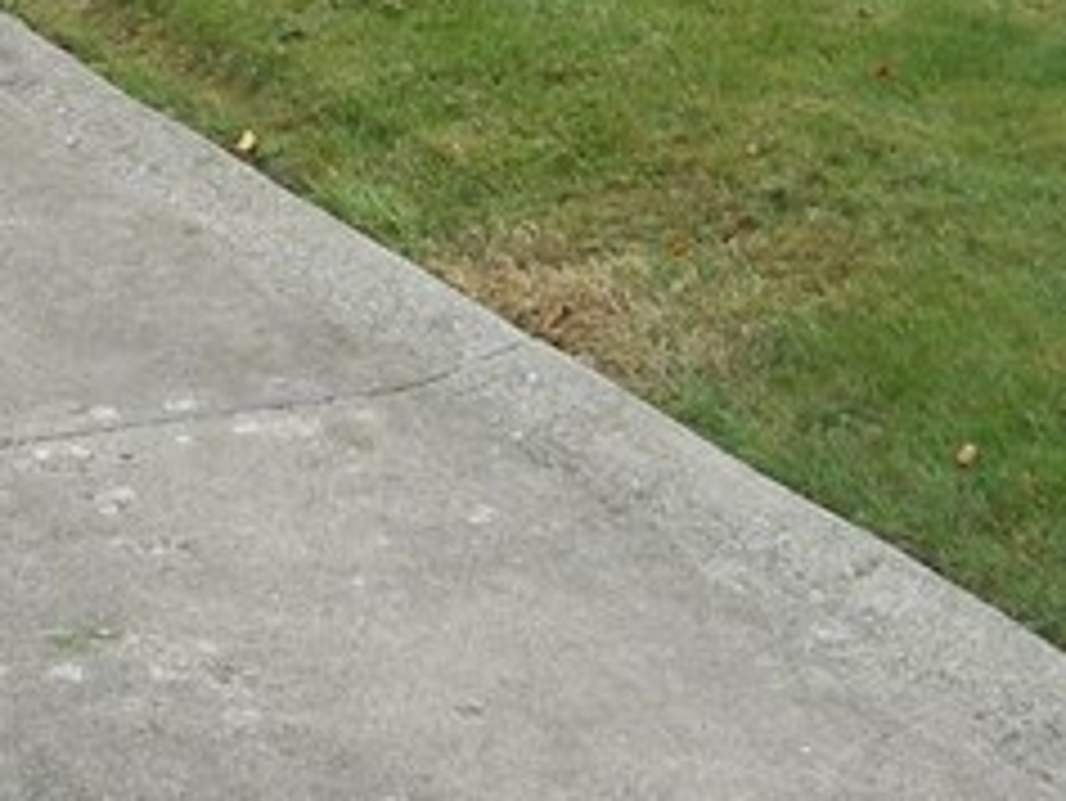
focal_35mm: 147
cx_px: 342
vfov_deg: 9.7
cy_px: -531
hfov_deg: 13.4
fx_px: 4529
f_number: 4.2
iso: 80
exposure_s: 1/200
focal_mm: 6
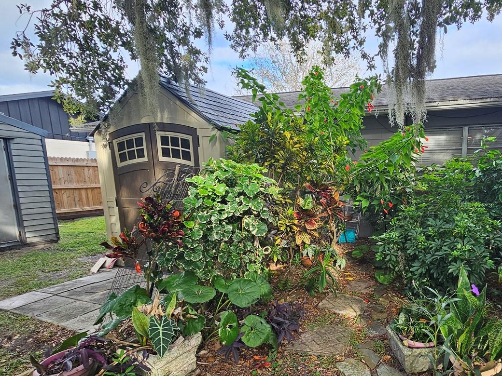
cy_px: 227
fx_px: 290
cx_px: 343
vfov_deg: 65.3
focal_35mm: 20
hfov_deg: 78.5
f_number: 2.2
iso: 50
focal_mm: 2.2
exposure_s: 1/120
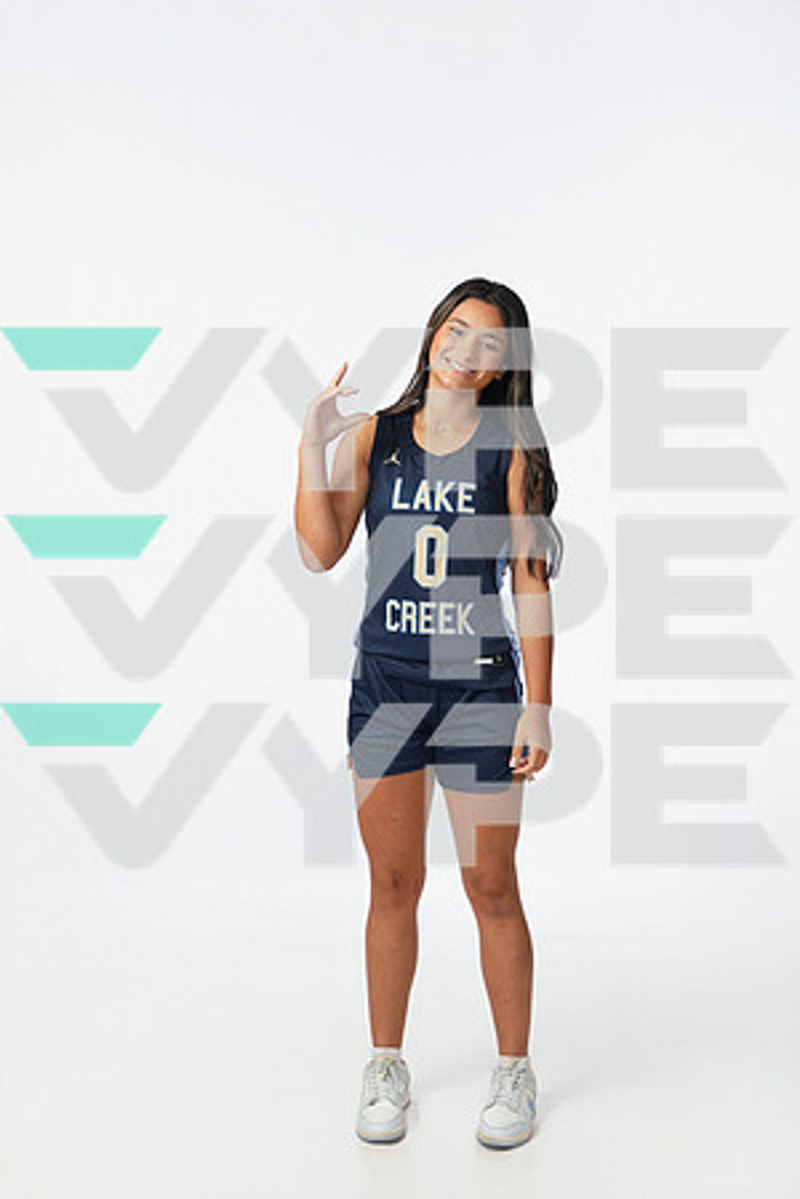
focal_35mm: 50
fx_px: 1667
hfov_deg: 27.0
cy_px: 600
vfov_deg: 39.6
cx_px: 400
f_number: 6.3
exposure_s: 1/200
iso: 800
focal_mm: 50
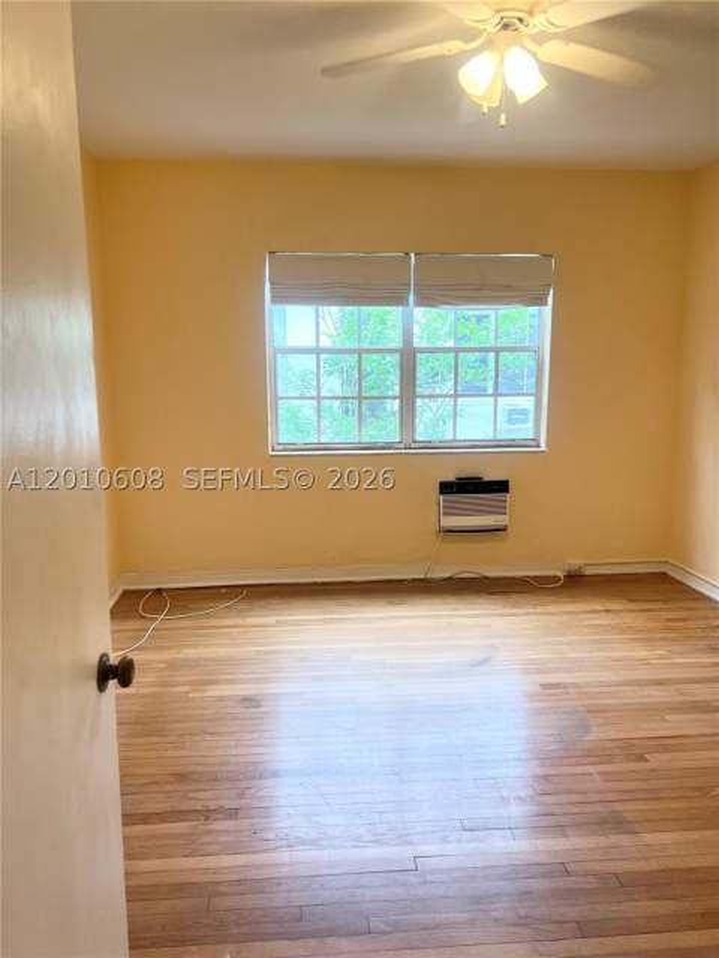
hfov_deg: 53.1
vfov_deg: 67.3
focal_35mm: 26
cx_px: 360
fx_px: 720
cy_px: 479
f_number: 1.5
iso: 125
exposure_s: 1/120
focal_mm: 5.7
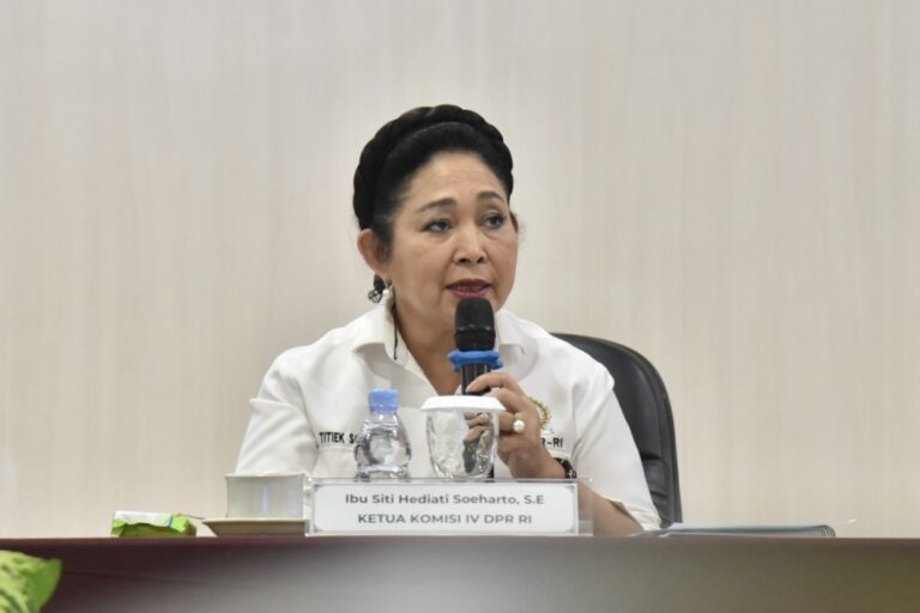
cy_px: 306
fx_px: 3066
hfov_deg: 17.1
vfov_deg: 11.4
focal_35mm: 120
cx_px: 460
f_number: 5.6
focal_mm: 120
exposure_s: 1/100
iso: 5000
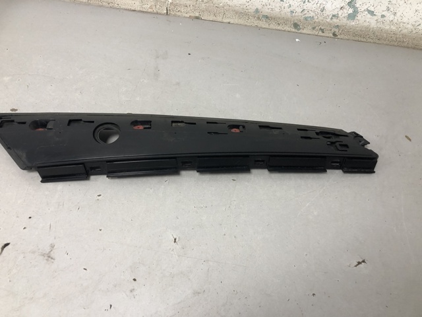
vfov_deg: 49.7
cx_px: 211
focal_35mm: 28
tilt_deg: -51.6
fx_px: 341
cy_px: 158
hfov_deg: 63.4
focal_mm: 4
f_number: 1.8
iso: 40
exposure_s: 1/25
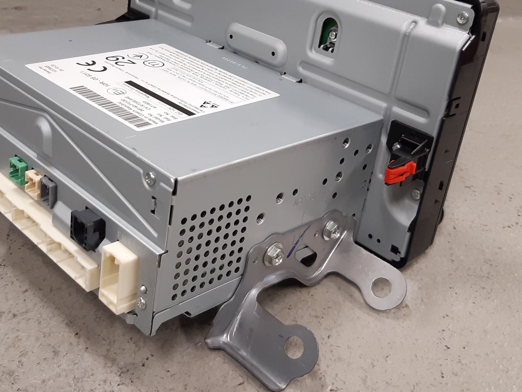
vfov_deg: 37.4
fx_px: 573
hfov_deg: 48.5
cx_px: 192
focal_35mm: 38
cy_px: 137
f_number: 1.7
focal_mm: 3.93
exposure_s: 1/50
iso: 125
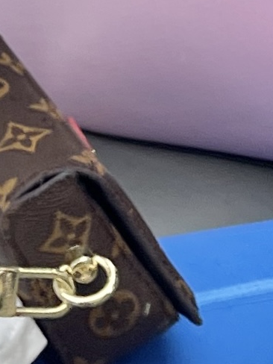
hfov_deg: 11.4
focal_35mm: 127
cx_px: -54
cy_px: -208
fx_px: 1335
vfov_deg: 14.3
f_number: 1.6
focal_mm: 5.1
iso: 32
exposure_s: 1/700
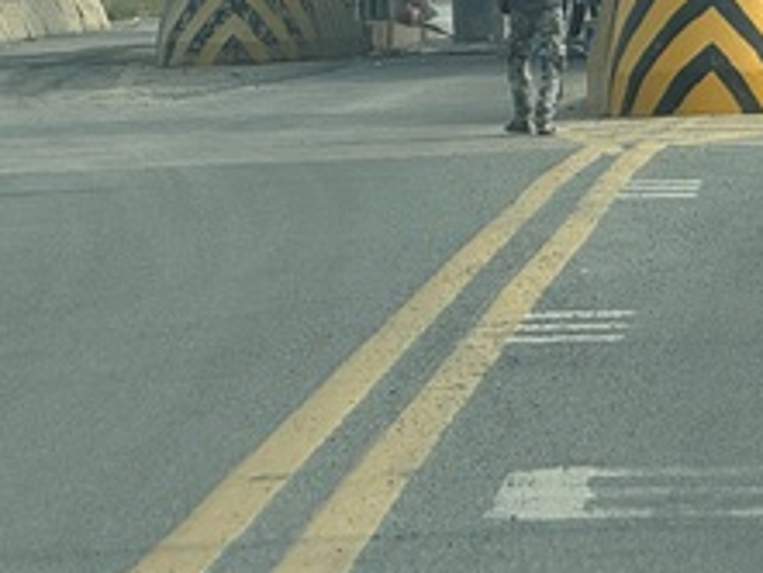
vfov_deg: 3.5
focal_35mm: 424
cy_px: -388
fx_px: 9351
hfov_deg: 4.7
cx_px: 984
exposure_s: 1/627
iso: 50
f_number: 2.8
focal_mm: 15.66
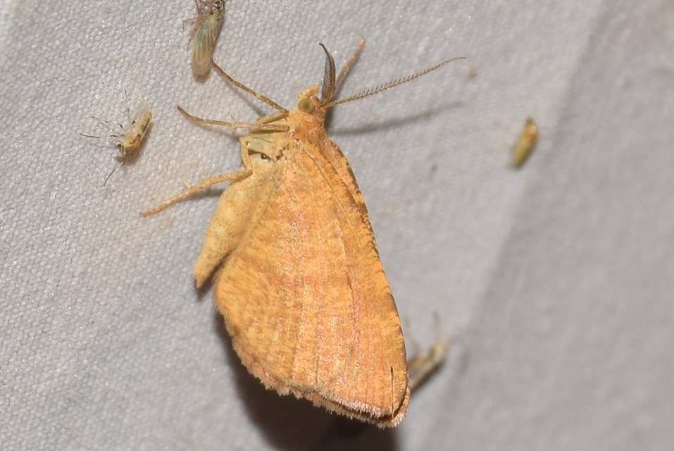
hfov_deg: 9.8
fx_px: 3935
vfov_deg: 6.6
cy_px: 226
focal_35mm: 210
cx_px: 337
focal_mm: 140
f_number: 13
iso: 100
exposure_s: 1/160
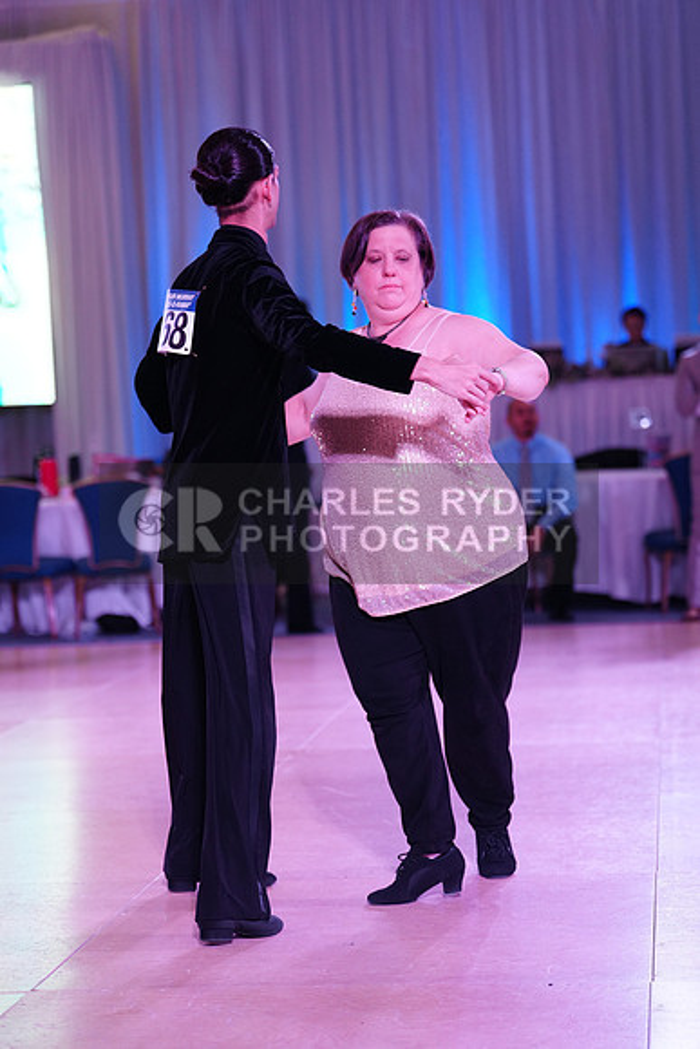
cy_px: 524
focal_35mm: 87
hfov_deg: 15.7
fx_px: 2536
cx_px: 350
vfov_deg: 23.4
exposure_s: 1/400
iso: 1600
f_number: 2.8
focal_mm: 87
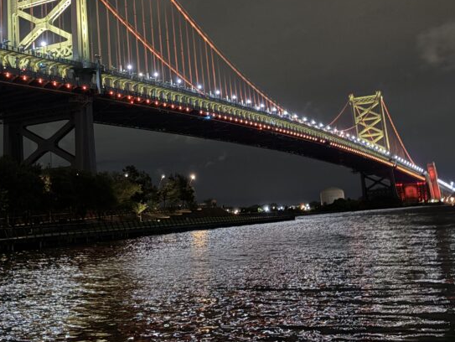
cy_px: 69
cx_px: 123
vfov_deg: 29.1
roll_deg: +4.4
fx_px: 644
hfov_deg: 38.1
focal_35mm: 49
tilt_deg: +13.1
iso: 640
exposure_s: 1/13
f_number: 1.6
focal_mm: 5.96
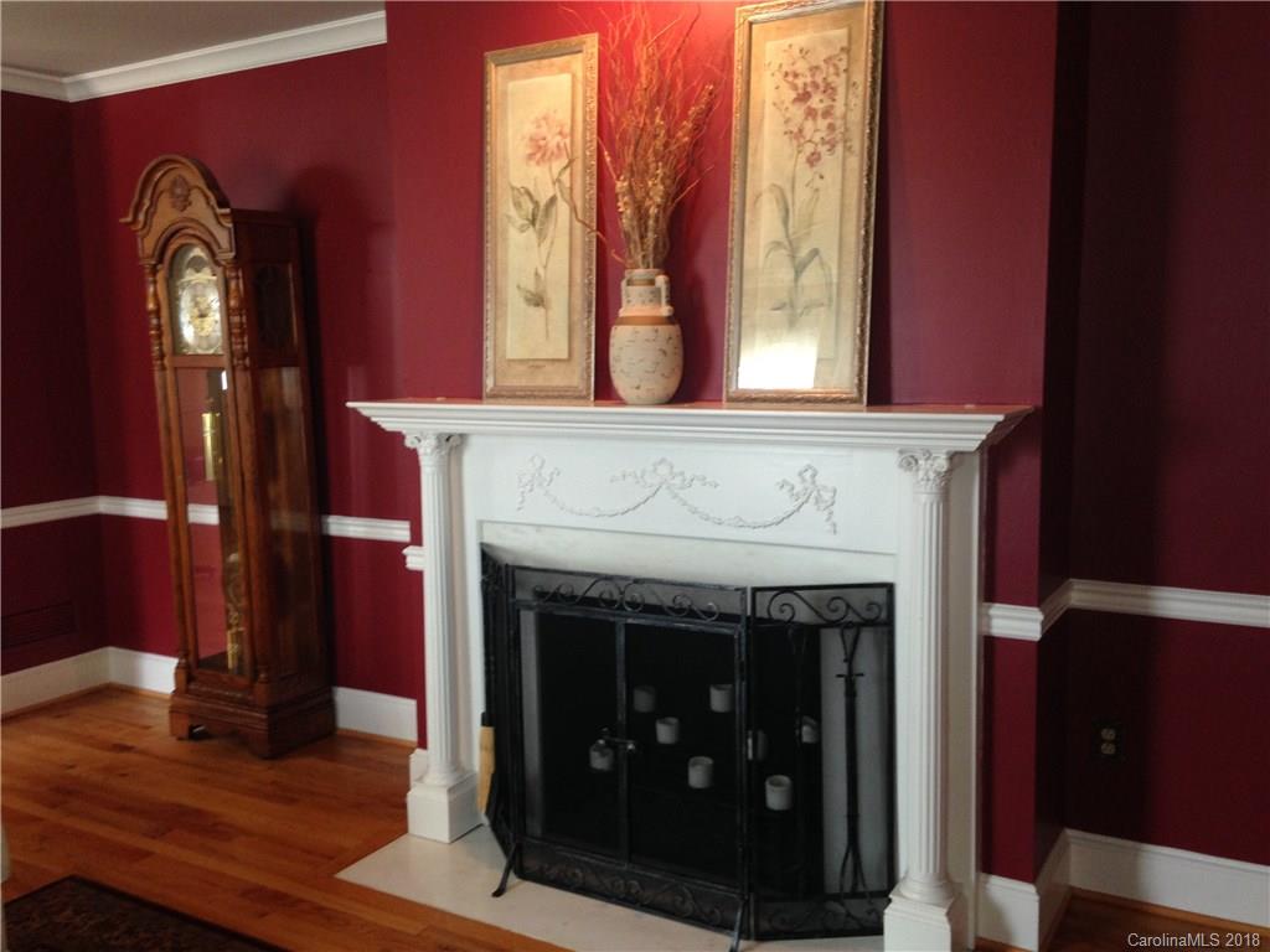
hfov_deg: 55.4
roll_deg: +0.4
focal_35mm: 33
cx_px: 635
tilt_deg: -7.2
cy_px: 476
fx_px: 1211
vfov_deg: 42.9
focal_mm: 4.12
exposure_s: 1/20
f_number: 2.4
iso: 100
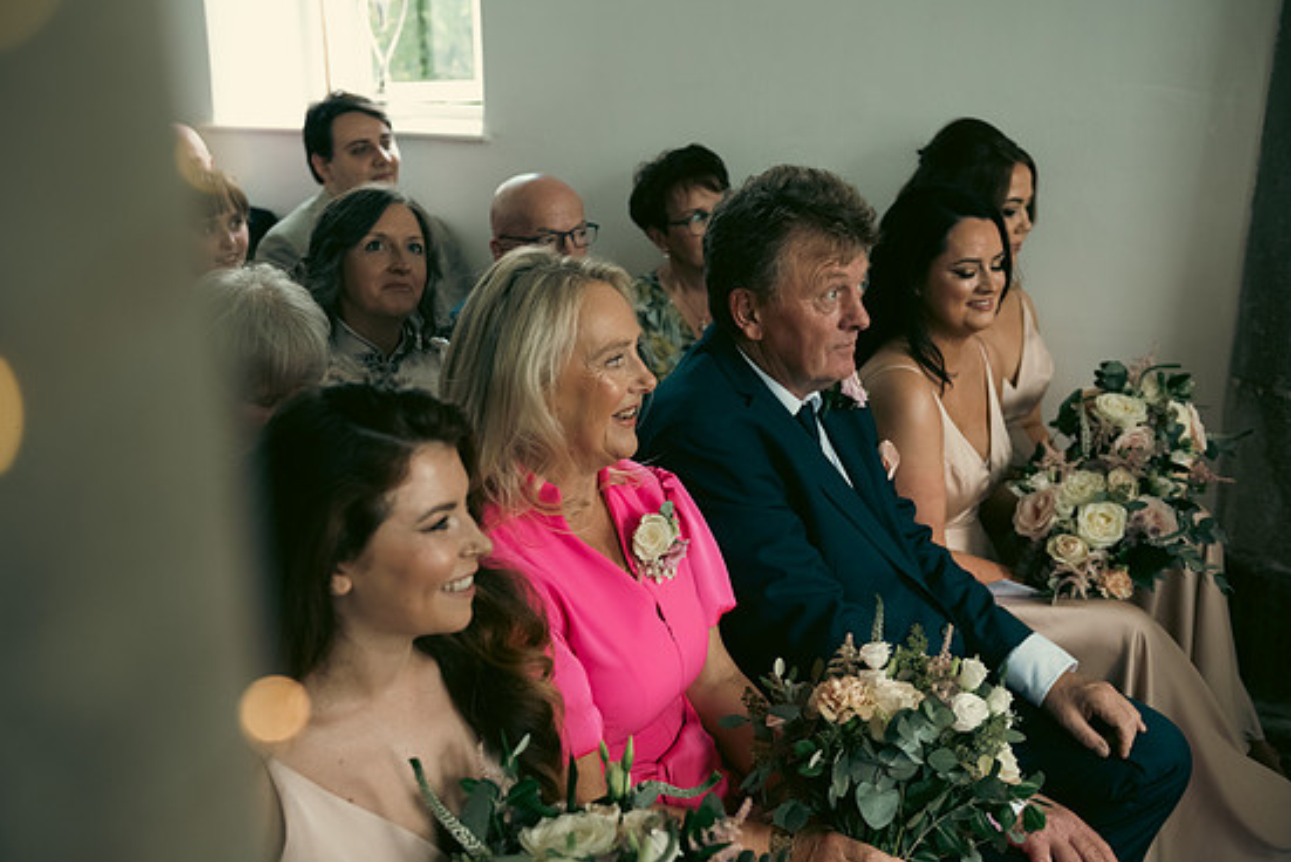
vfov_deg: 33.4
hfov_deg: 48.4
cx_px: 623
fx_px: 1435
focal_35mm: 40
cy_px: 432
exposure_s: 1/160
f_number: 3.5
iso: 800
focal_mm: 38
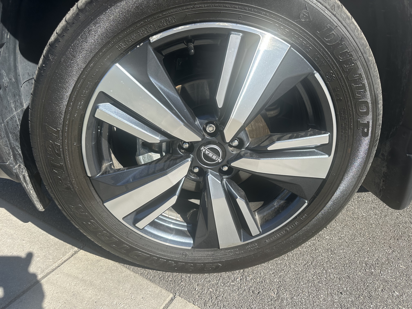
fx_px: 286
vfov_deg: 56.8
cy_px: 154
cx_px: 206
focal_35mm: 24
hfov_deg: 71.6
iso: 80
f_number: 1.78
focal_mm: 6.86
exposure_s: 1/2155
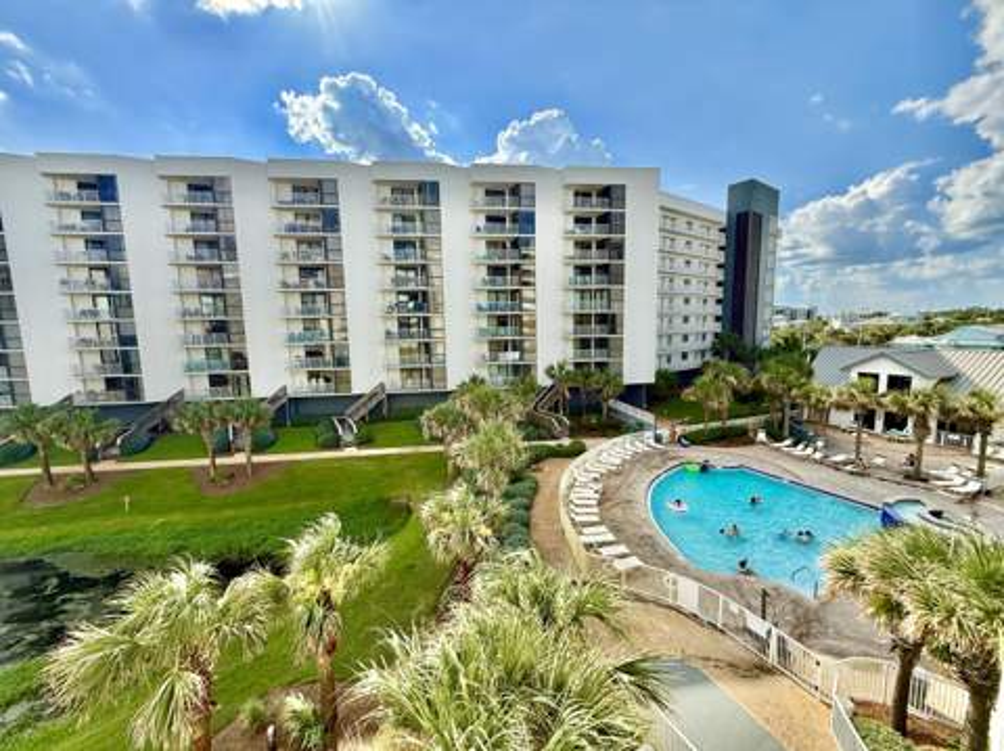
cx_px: 502
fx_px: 406
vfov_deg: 85.6
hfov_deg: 102.1
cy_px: 376
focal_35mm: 14
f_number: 2.2
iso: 50
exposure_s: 1/1105
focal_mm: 2.22
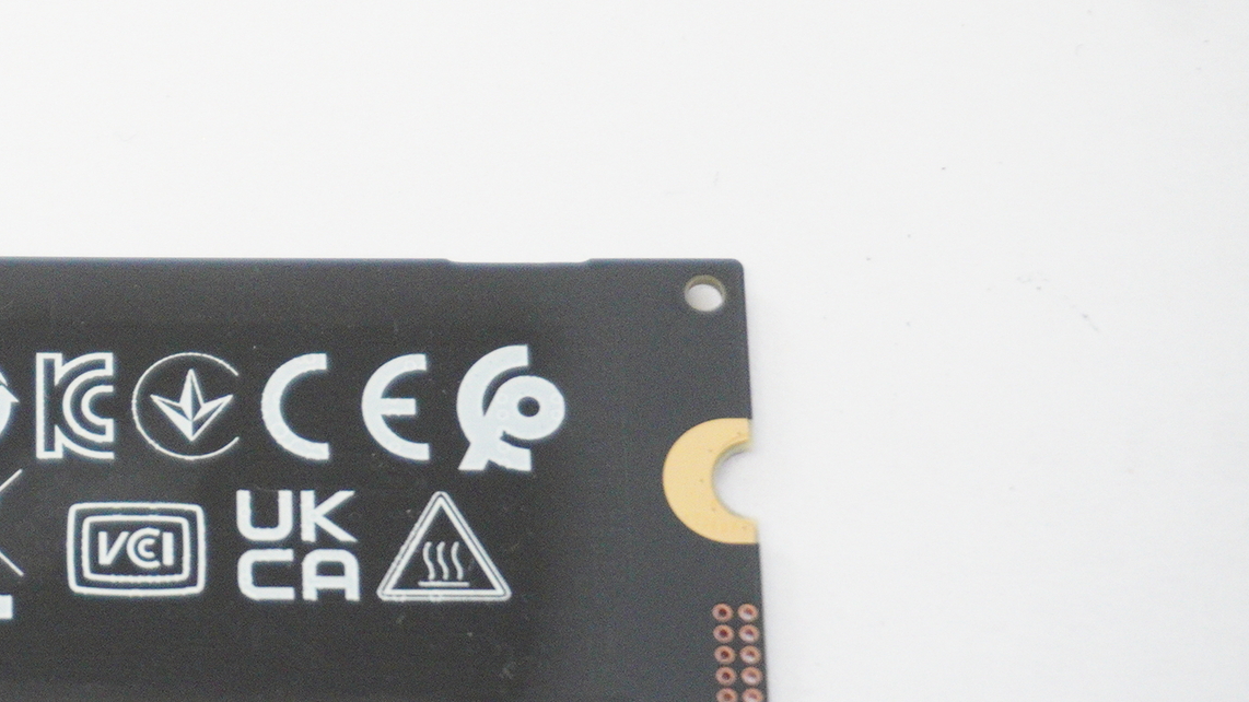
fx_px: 5464
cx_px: -104
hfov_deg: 12.8
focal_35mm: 165
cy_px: 447
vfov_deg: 7.4
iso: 3200
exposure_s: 1/100
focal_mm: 48
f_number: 5.6
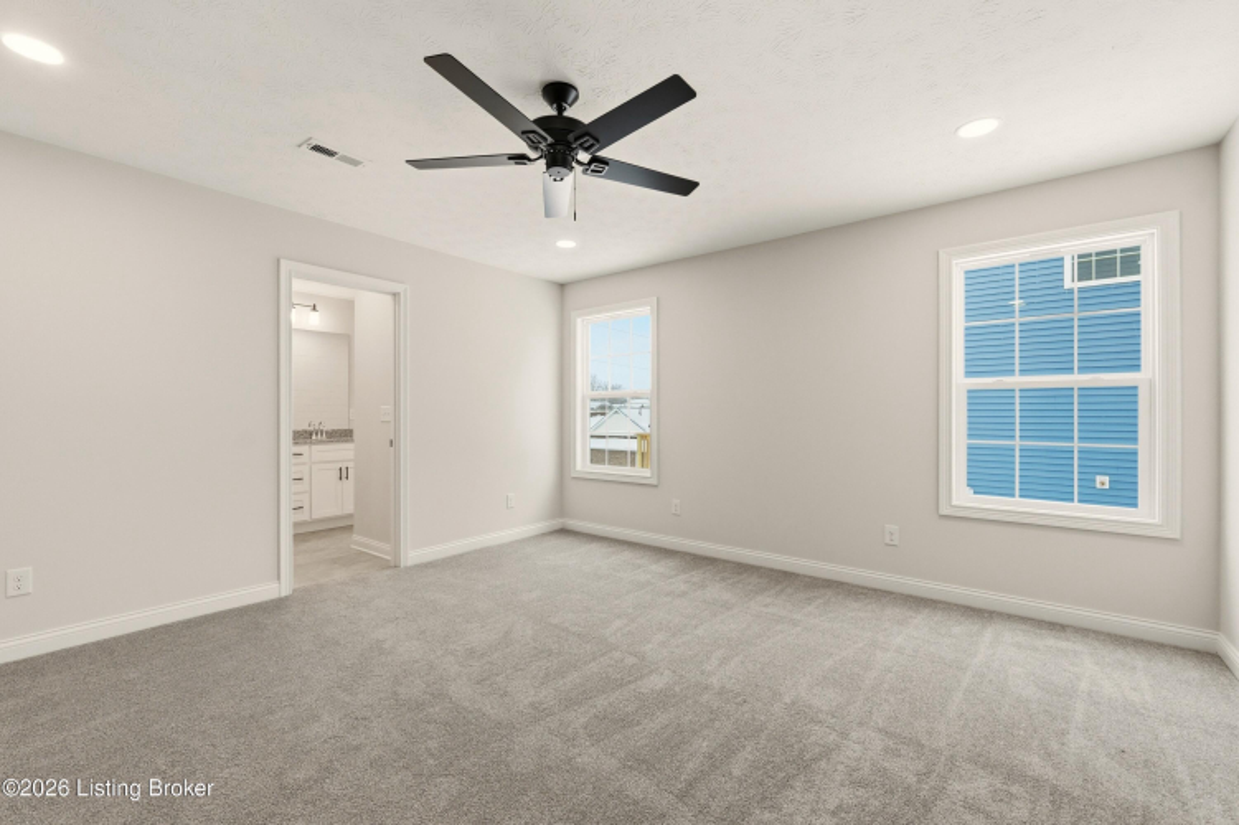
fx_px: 516
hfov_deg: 100.4
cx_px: 620
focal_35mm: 15
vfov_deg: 77.3
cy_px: 412
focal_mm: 10
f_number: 9
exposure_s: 1/640
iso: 400
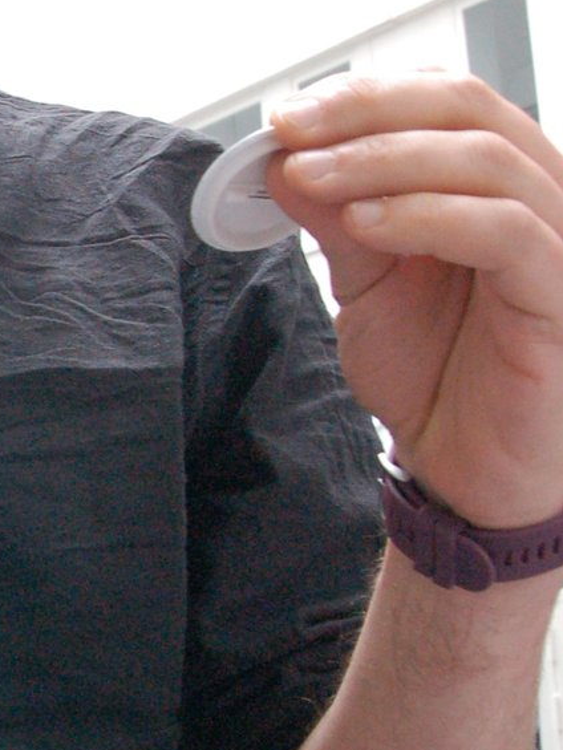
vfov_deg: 22.6
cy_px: 430
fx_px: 1879
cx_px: -274
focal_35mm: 87
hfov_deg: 15.7
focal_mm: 17
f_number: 9
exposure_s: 1/125
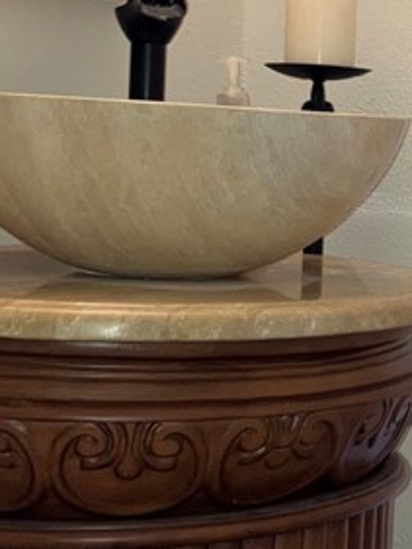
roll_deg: -1.9
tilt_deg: -4.3
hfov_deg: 14.0
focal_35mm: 102
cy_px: 277
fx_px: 1617
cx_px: 535
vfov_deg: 19.3
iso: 25
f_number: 1.8
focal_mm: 3.99
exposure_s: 1/21
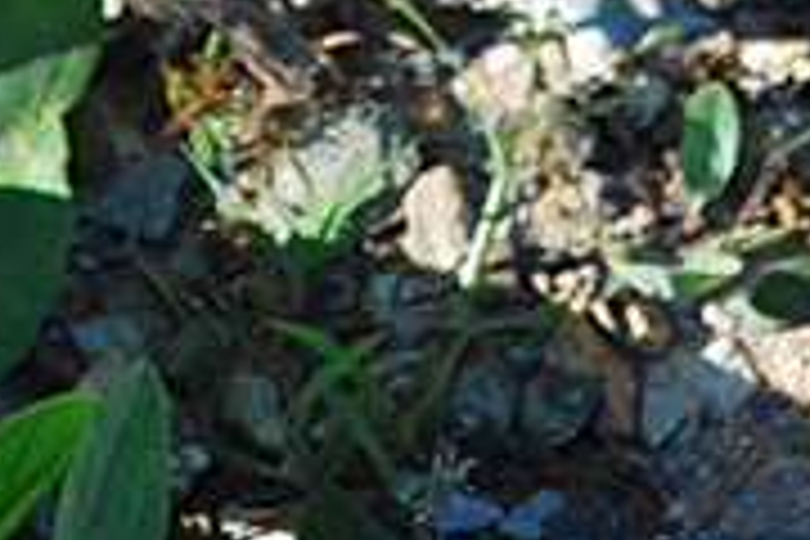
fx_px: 20253
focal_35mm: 900
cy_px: -536
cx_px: 252
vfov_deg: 1.5
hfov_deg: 2.3
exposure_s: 1/320
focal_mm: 135
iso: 200
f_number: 6.3
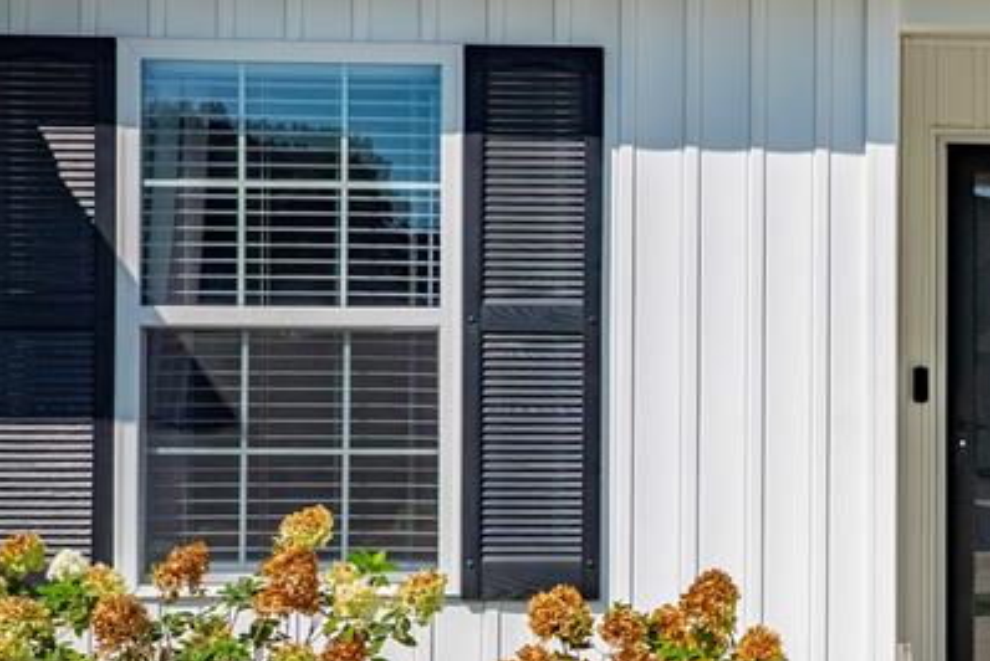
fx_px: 2477
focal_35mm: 90
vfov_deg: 15.2
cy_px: 409
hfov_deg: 21.4
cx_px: 1109
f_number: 11
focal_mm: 35
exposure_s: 1/6400
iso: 1250
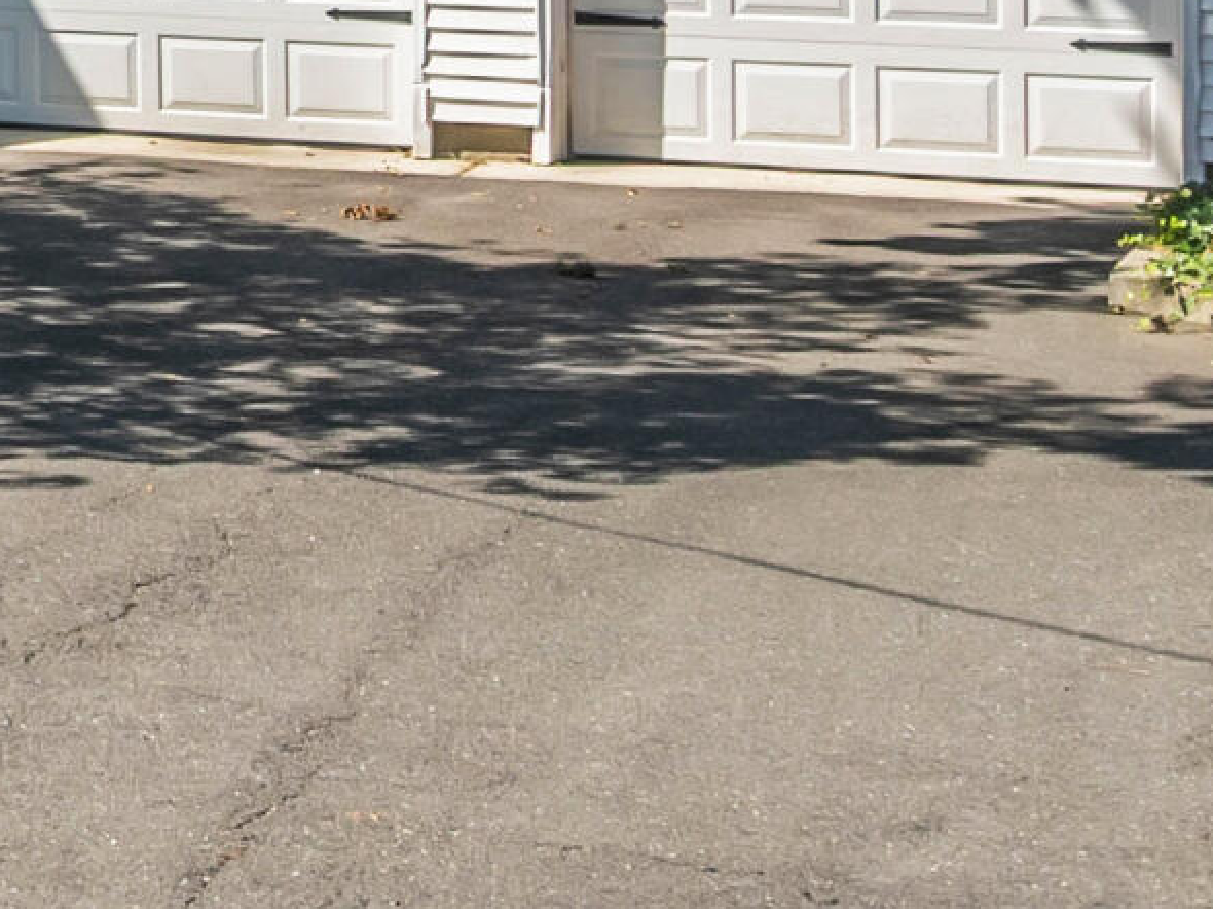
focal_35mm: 122
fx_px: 4273
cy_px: -383
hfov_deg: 13.5
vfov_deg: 11.7
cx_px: -1314
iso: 140
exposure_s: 1/1250
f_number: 2.8
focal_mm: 12.29
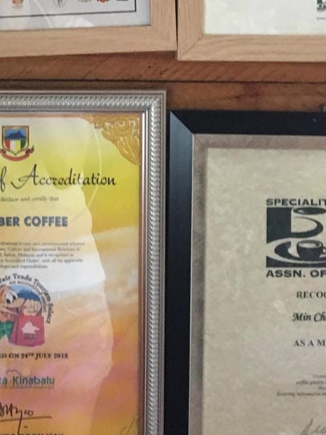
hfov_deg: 17.1
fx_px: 1068
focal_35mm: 85
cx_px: 21
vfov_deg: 21.8
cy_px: -41
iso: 200
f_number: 2.2
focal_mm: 4.15
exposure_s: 1/33
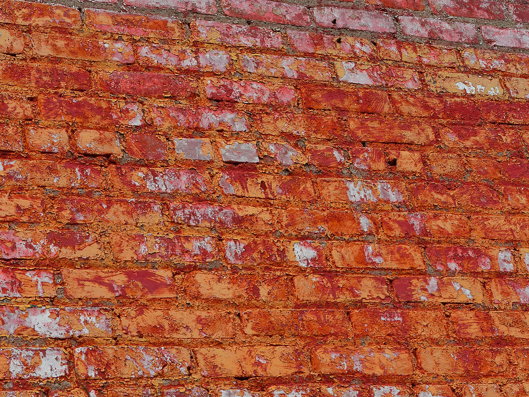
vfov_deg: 16.6
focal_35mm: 89
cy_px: 199
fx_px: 1360
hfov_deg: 22.0
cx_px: 258
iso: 720
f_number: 16
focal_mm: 55
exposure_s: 1/100
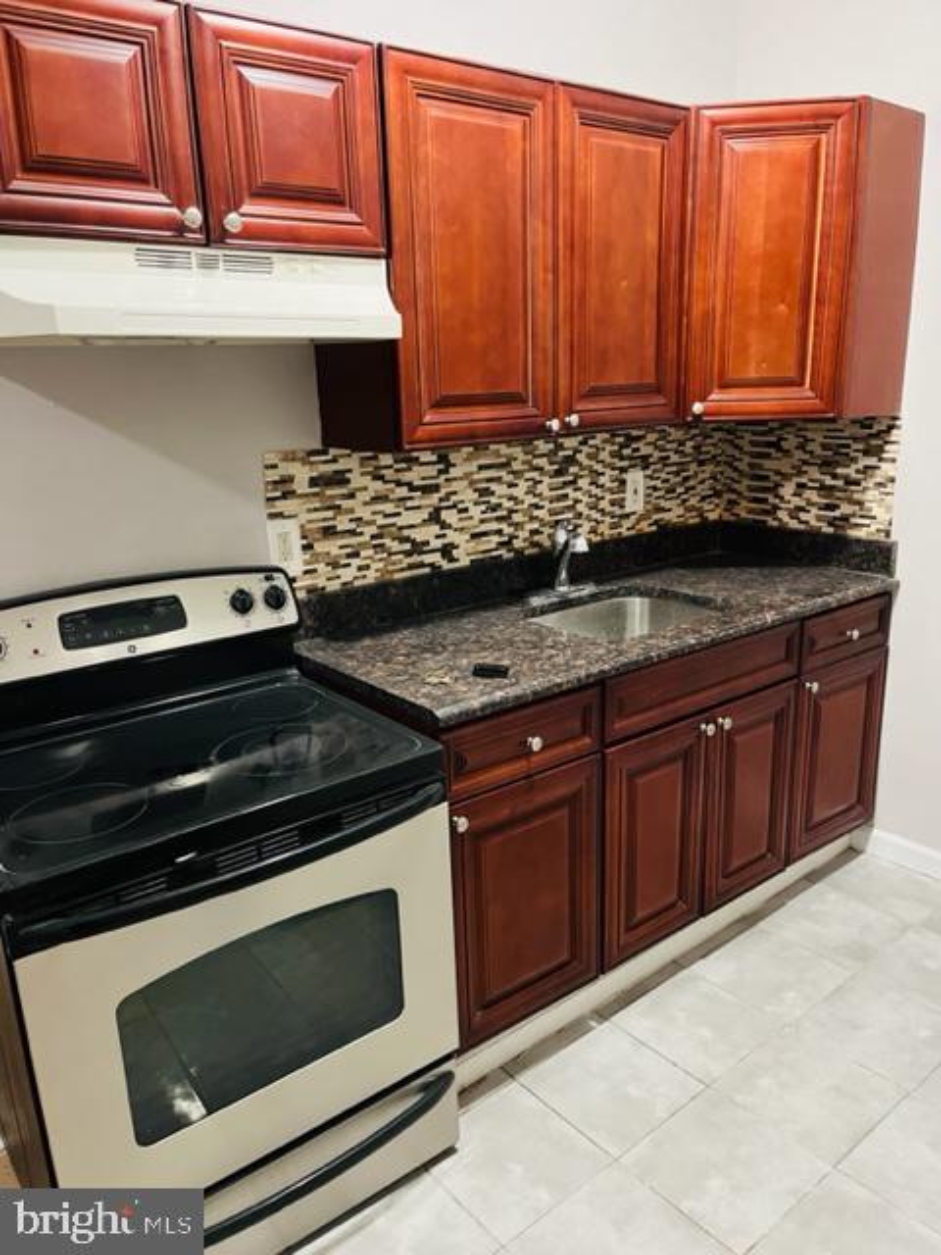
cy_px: 628
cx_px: 470
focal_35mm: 26
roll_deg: +2.5
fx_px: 942
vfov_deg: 67.3
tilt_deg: -17.2
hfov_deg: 53.1
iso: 500
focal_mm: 5.1
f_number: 1.6
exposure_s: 1/30
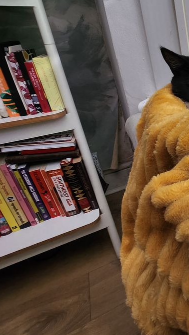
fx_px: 240
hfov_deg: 24.7
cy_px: 110
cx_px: 318
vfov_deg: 67.8
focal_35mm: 27
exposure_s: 1/50
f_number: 2.2
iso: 64
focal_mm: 1.7
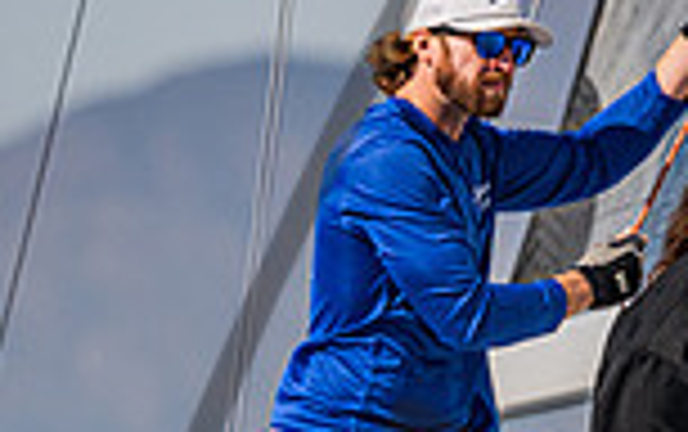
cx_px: 477
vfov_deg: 1.2
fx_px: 21061
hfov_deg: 1.9
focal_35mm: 1122
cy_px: 466
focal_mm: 290
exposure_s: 1/4000
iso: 320
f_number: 5.3
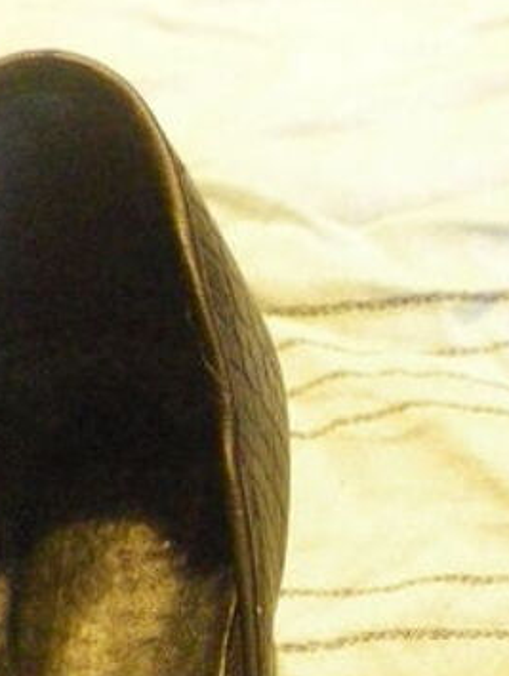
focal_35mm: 105
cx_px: 379
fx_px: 2055
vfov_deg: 16.9
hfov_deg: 14.1
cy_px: 1018
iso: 800
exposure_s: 1/20
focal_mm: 4.9
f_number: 2.6
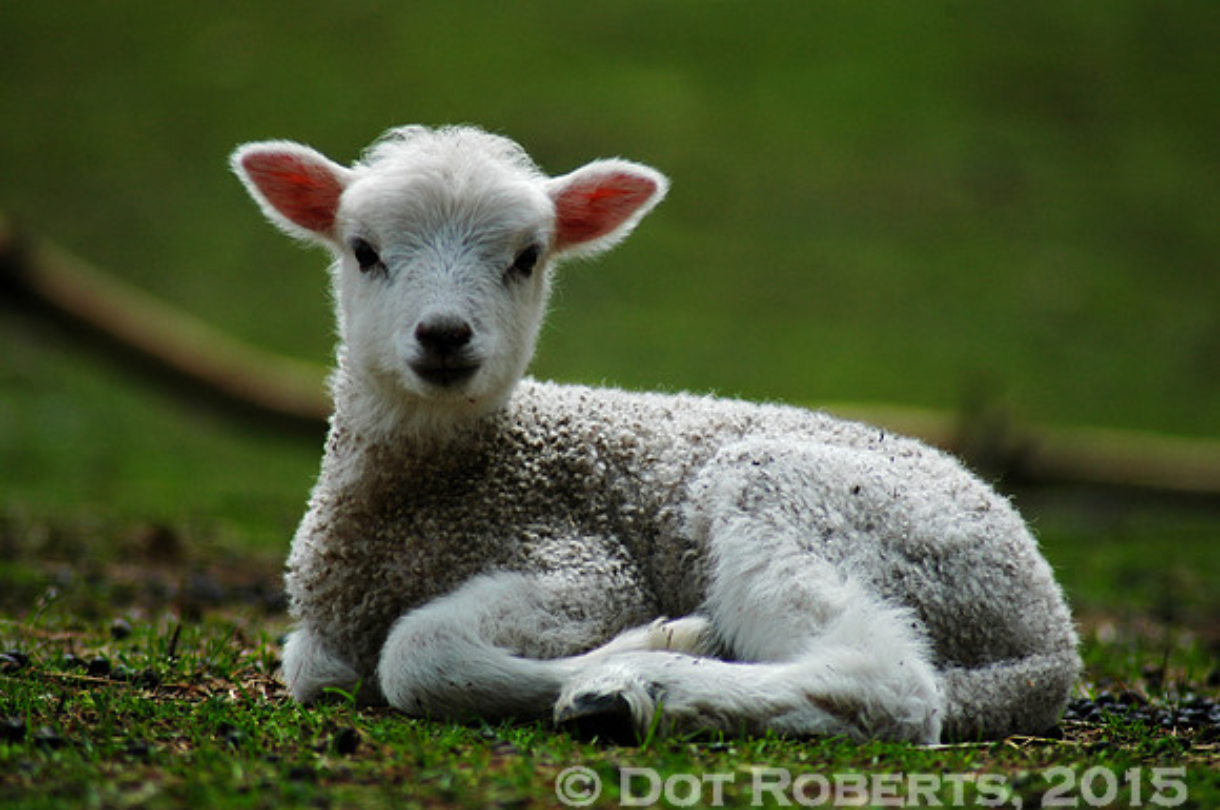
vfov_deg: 4.2
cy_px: 405
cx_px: 610
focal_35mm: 330
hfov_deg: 6.3
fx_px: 11168
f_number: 5
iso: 200
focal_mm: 220
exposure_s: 1/1250
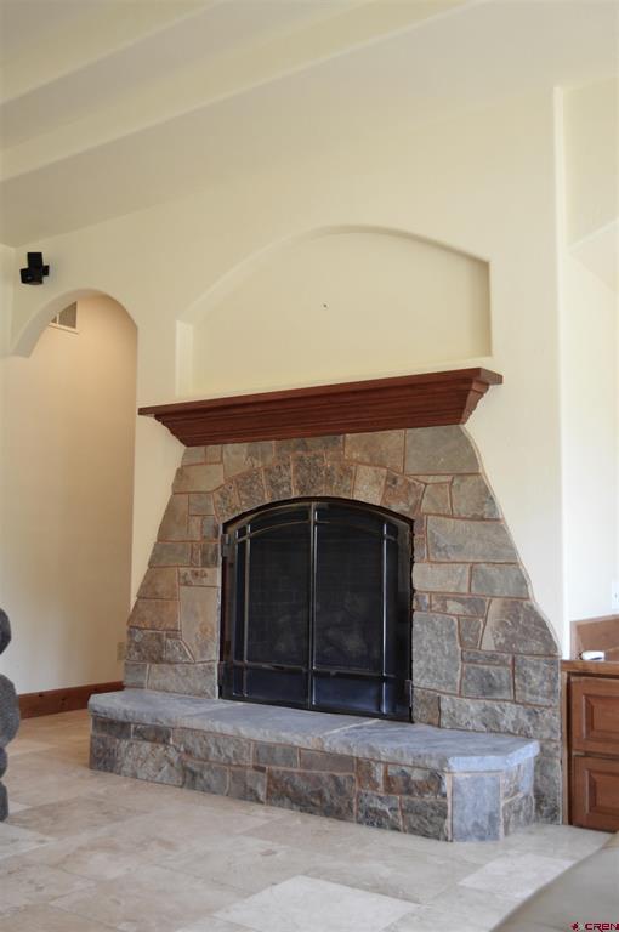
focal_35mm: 36
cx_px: 310
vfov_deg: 53.2
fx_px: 931
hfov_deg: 36.8
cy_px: 466
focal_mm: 24
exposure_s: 1/60
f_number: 4
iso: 720
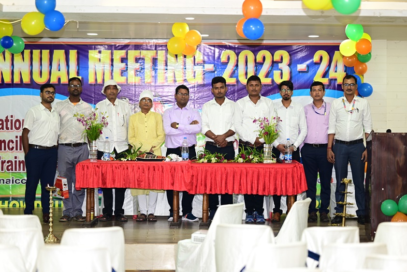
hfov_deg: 23.9
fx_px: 961
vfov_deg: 16.1
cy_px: 136
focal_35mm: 85
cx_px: 204
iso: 320
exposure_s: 1/125
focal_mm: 85
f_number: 1.8
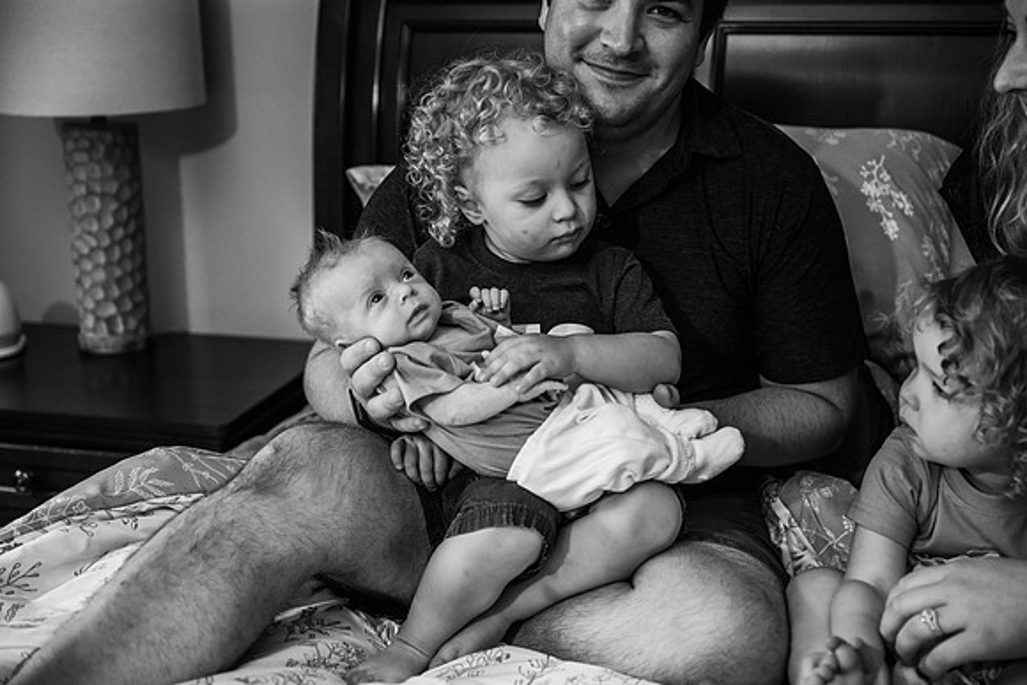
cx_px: 514
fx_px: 1313
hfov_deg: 42.7
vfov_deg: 29.3
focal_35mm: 46
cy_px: 342
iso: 1000
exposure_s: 1/250
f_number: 2.8
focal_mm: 46
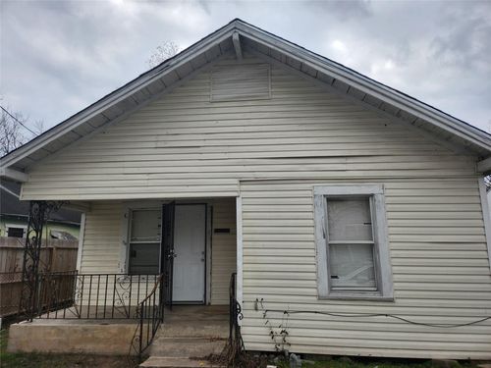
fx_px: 340
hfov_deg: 71.6
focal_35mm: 24
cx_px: 246
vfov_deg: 56.8
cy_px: 184
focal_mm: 5
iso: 50
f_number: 1.8
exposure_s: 1/1756
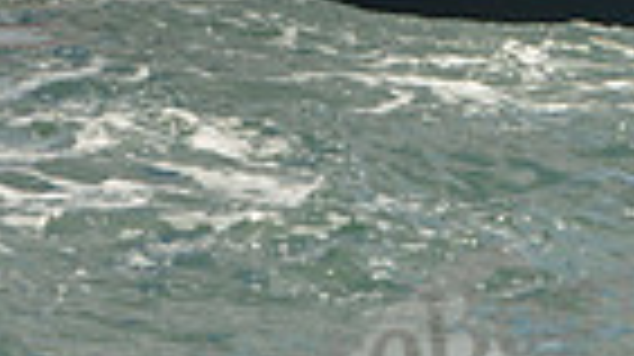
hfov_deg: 5.0
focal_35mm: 432
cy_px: -417
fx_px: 7256
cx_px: 1007
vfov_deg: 2.8
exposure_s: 1/1600
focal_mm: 100
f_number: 11
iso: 560
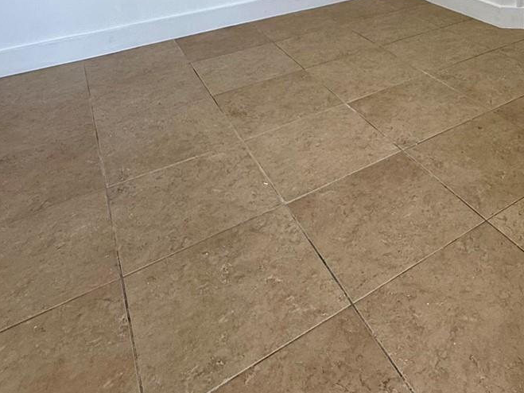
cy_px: -66
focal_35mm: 34
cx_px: 429
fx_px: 515
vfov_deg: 34.4
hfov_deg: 50.3
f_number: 2.2
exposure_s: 1/120
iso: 80
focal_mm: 2.22
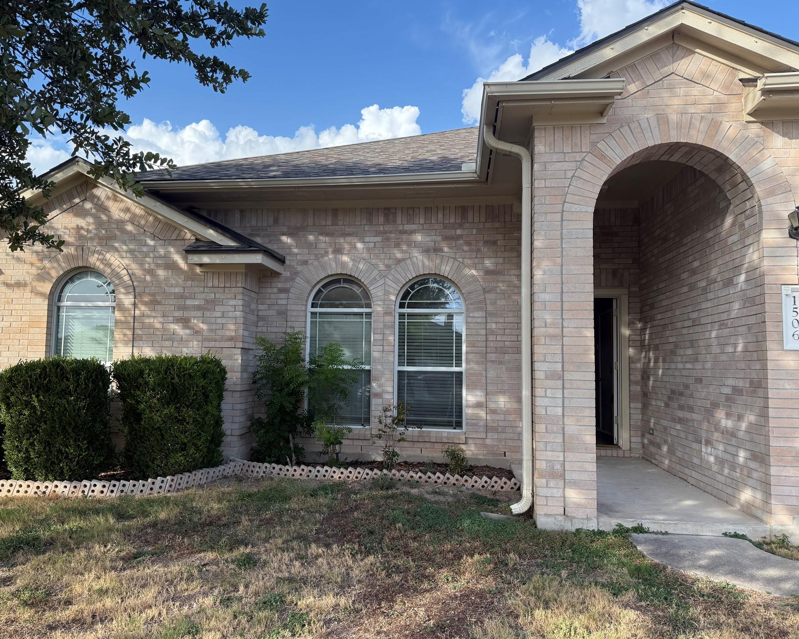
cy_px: 320
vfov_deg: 54.9
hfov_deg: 65.9
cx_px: 365
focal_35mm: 26
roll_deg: -0.4
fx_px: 615
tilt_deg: +4.3
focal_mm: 6.76
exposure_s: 1/1522
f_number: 1.78
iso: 100
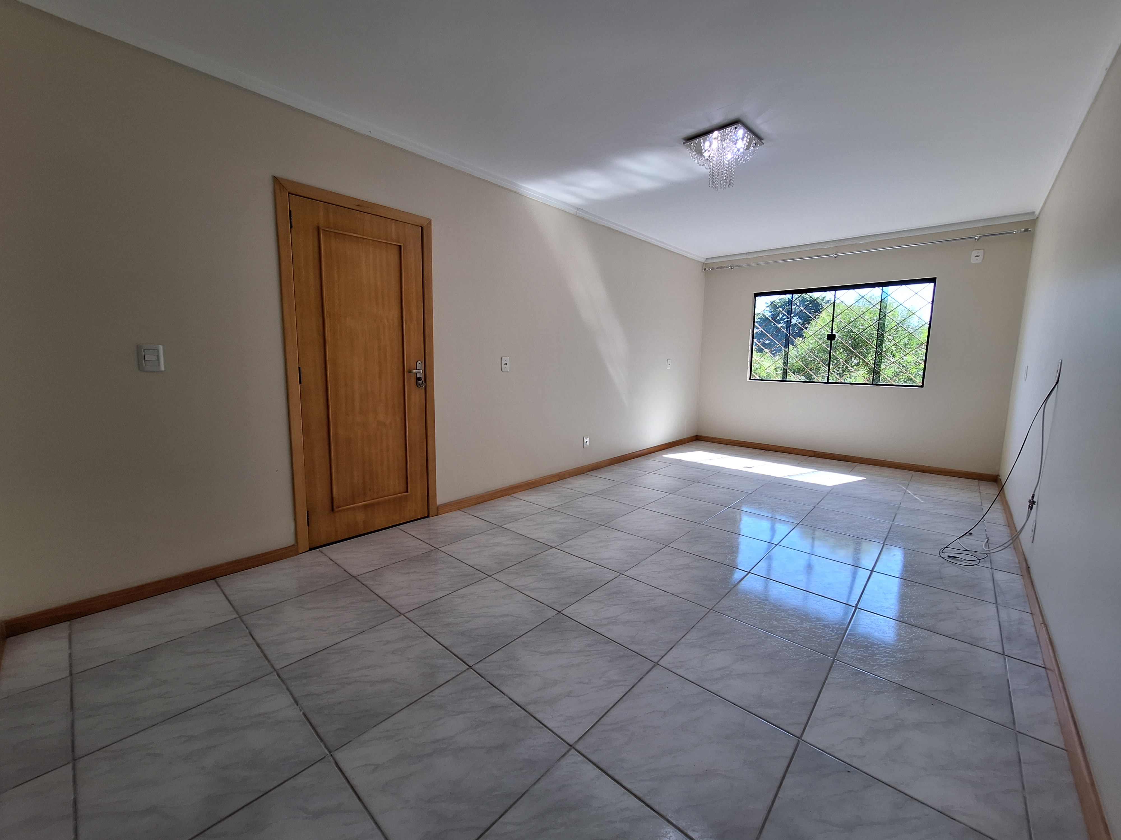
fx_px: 421
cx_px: 560
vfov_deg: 89.9
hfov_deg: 106.2
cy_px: 420
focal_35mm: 13
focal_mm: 1.74
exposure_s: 1/60
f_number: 2.2
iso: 64
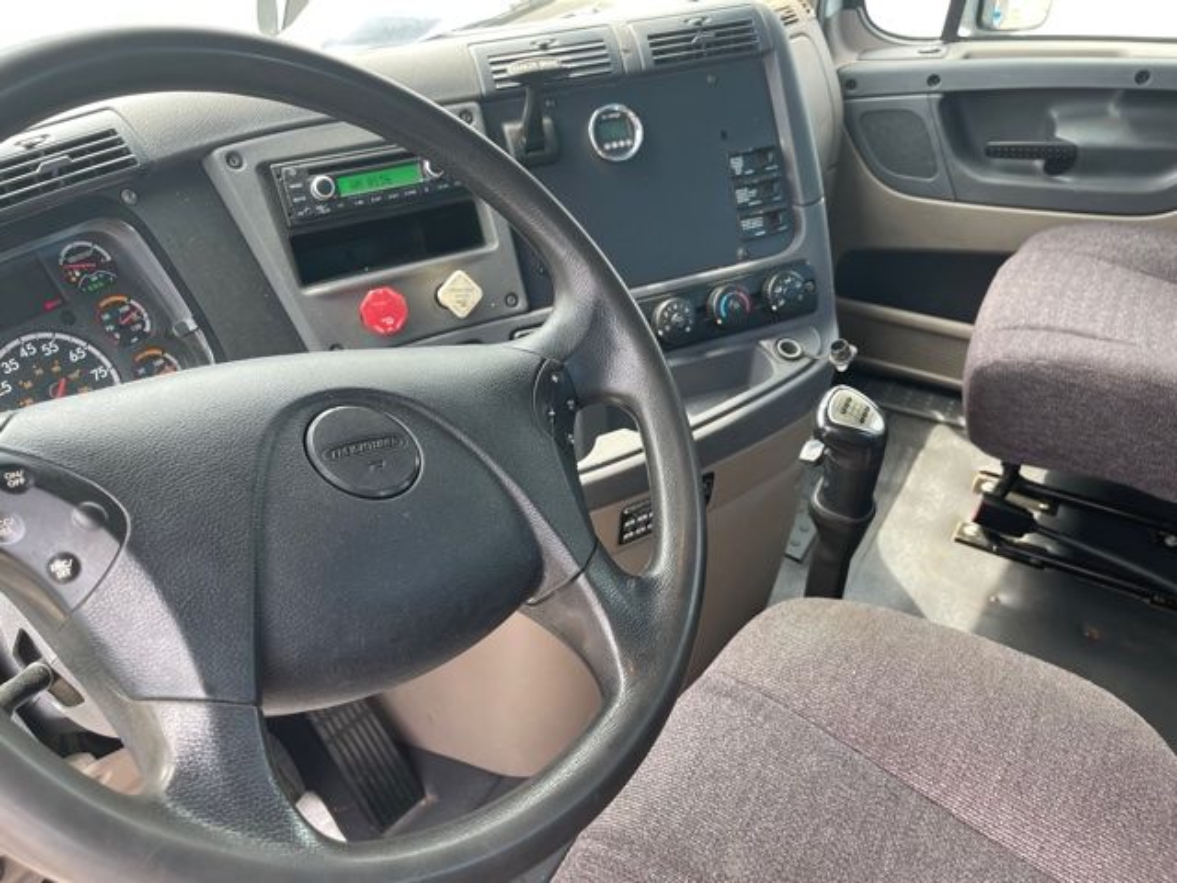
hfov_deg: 67.3
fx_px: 884
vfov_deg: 53.1
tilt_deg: -36.2
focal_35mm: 26
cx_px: 588
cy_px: 442
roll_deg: -0.7
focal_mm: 5.1
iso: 40
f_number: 1.6
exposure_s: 1/121
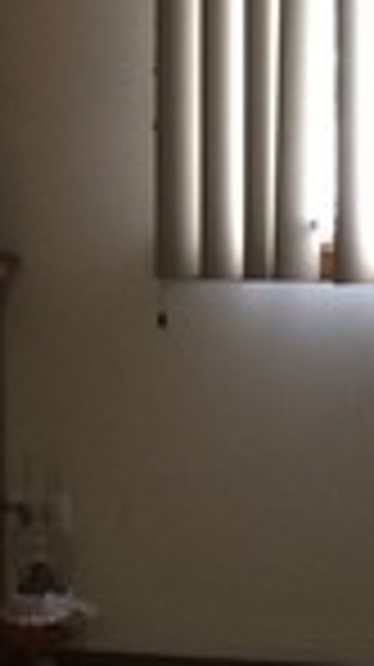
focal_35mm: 141
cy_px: 130
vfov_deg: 15.1
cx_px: 266
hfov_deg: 8.6
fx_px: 2492
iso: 160
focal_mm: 4.12
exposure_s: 1/30
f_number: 2.2
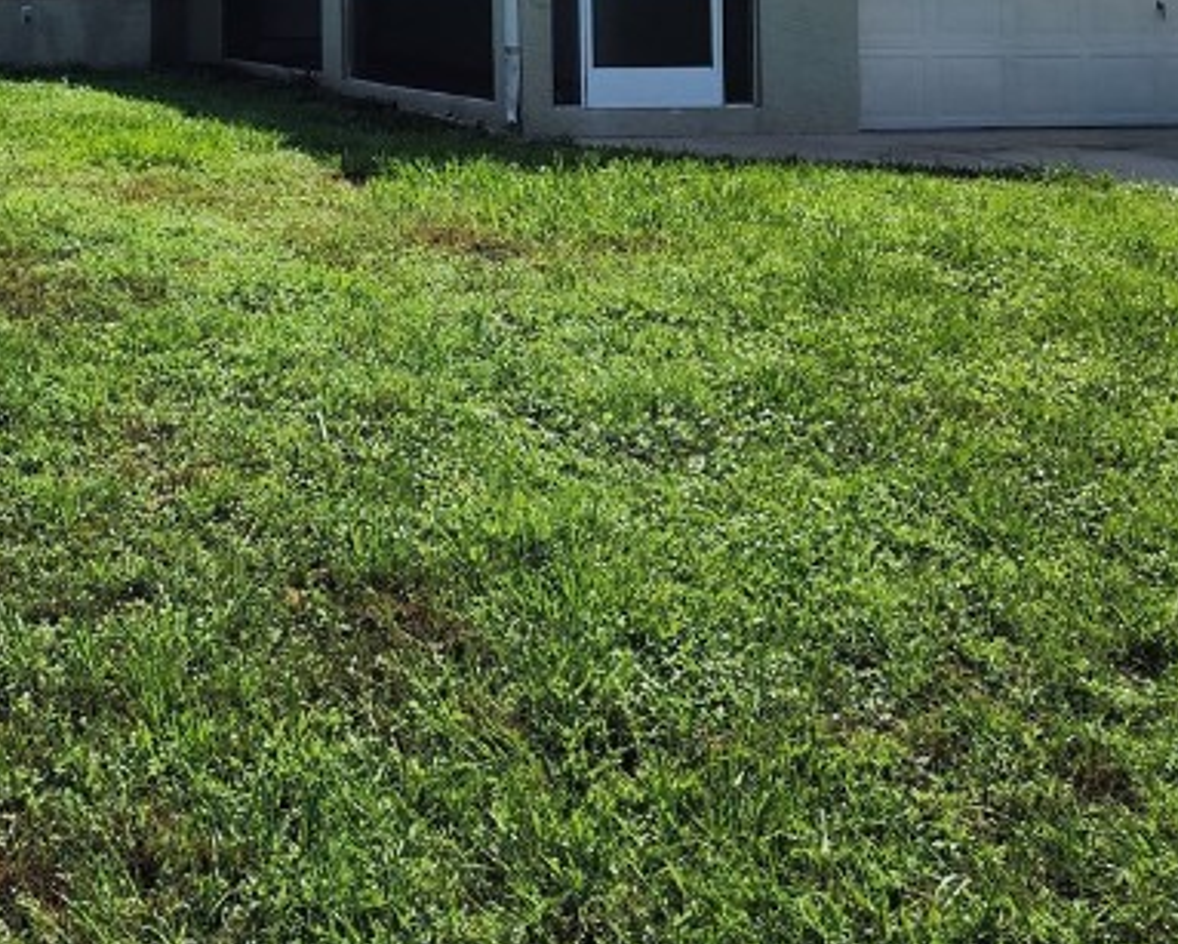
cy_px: -135
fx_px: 2093
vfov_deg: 23.6
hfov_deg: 30.0
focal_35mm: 60
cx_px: 95
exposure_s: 1/2054
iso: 12
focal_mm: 6.4
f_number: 1.8
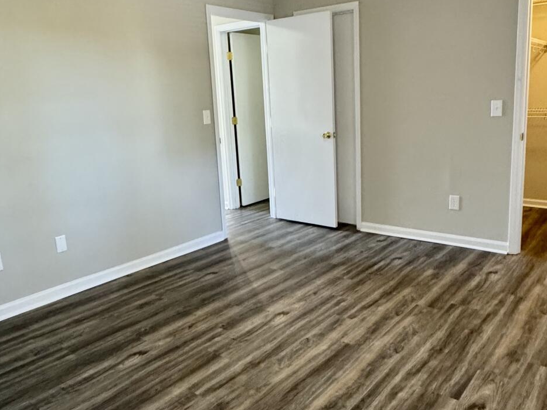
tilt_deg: -11.0
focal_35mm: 30
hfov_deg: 59.8
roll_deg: +3.0
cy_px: 186
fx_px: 474
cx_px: 303
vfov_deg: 46.7
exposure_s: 1/60
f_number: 2.2
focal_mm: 2.22
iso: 640
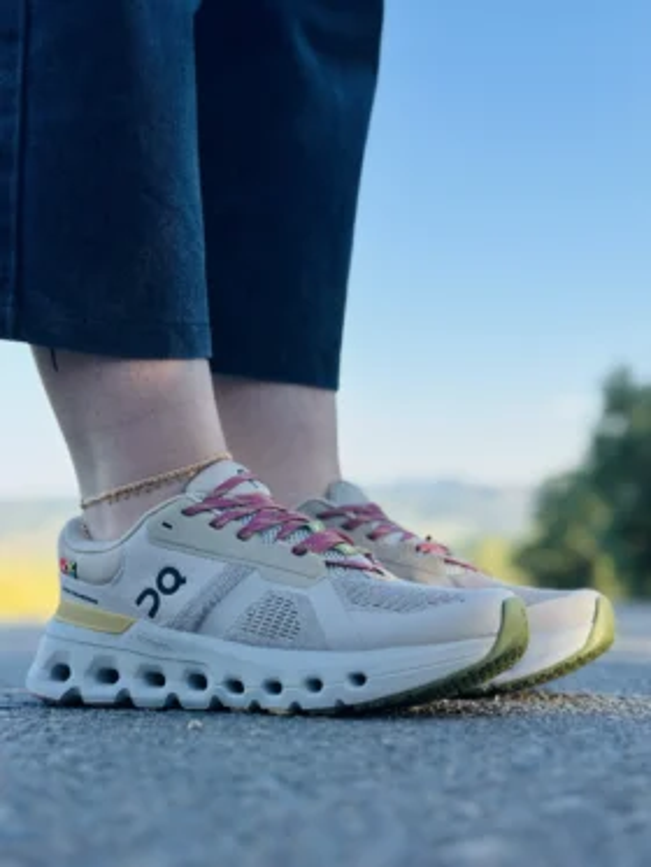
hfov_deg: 30.3
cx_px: 326
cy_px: 434
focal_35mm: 48
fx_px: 1203
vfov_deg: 39.6
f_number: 1.78
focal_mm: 6.86
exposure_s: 1/1992
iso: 80
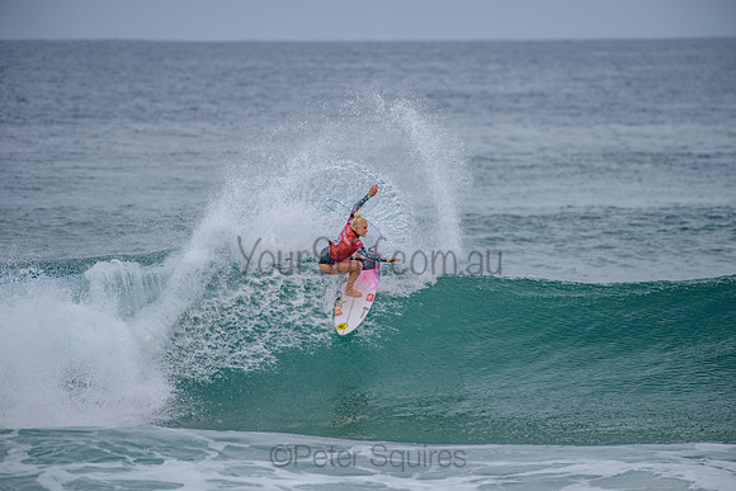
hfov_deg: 4.1
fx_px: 10224
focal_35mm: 500
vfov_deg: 2.8
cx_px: 368
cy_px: 246
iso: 280
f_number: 5.6
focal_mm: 500
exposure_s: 1/2000
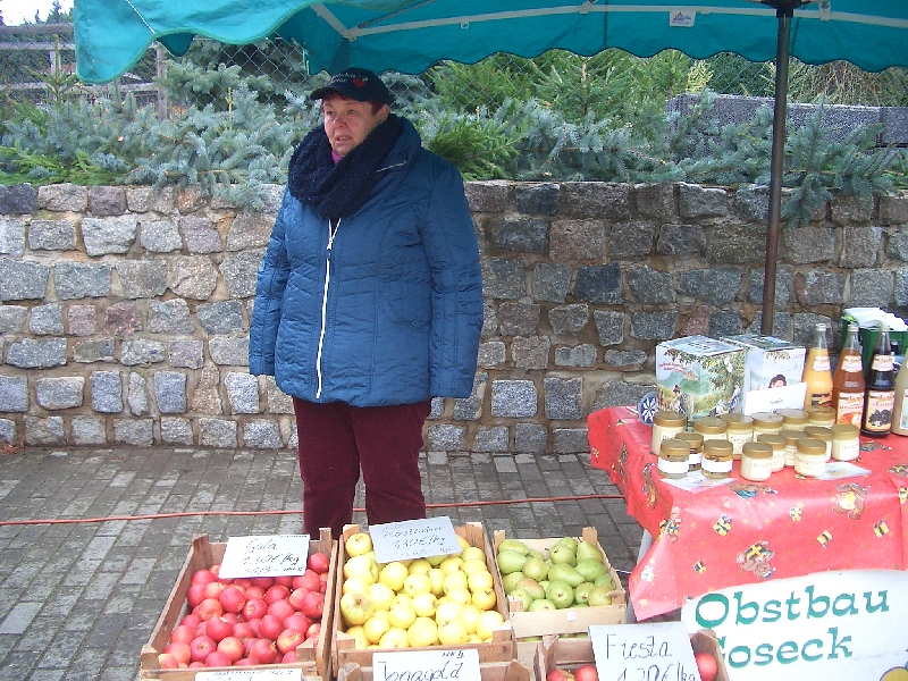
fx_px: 918
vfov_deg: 40.7
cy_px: 340
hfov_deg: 52.6
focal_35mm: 35
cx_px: 454
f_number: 2.6
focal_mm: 5.8
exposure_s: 1/60
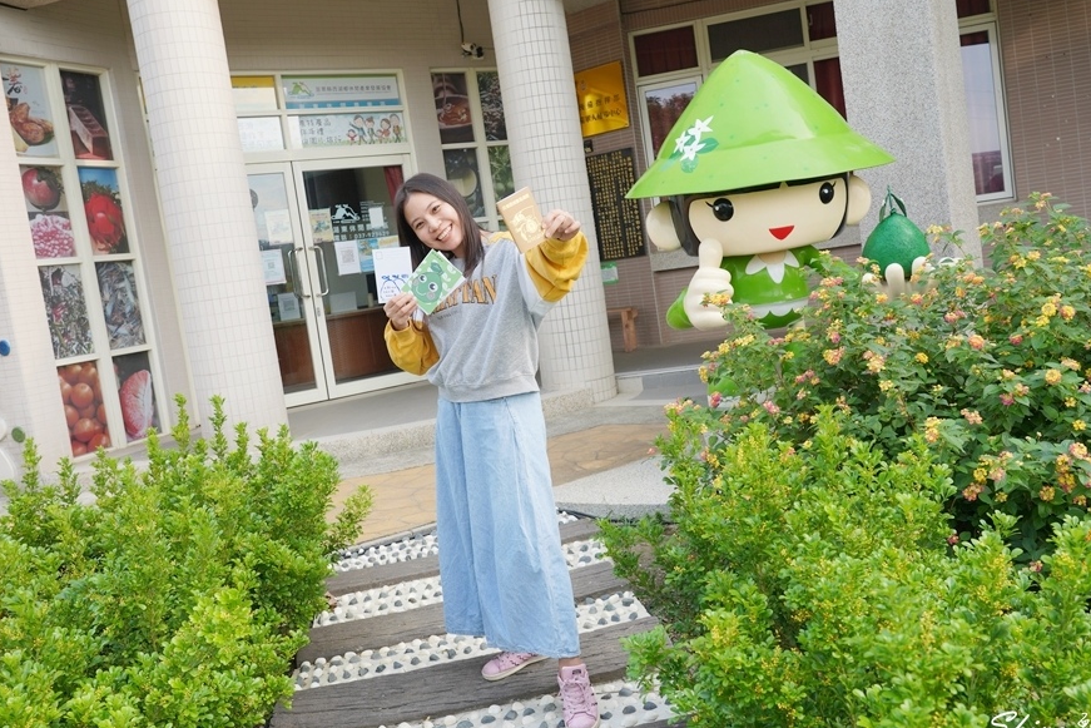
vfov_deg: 42.3
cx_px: 544
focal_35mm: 31
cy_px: 349
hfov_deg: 60.3
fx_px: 940
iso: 100
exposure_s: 1/80
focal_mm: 27
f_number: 5.6
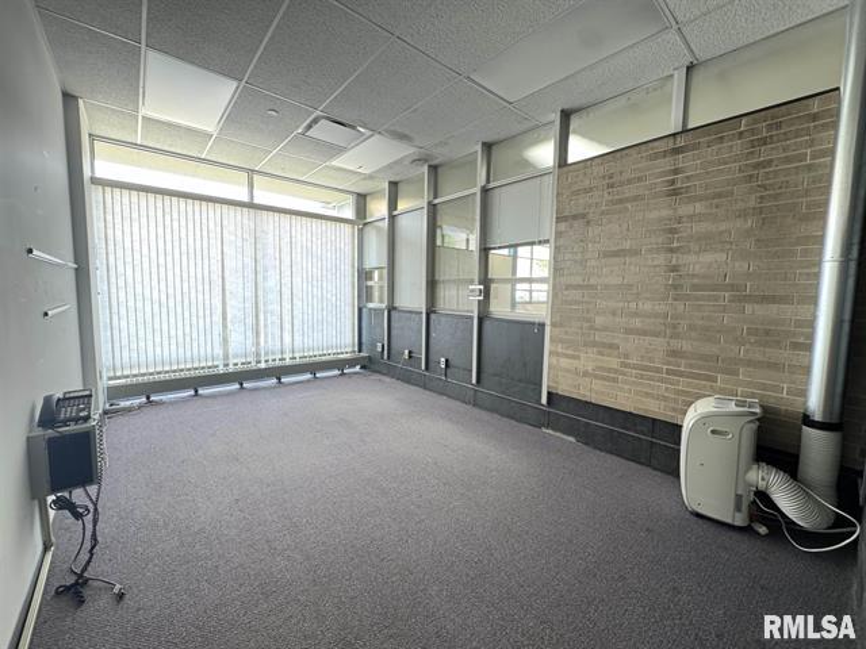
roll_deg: -0.8
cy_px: 324
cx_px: 433
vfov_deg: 85.7
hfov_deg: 102.1
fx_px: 350
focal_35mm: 14
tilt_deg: -6.5
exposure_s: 1/60
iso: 320
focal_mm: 2.22
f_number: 2.2
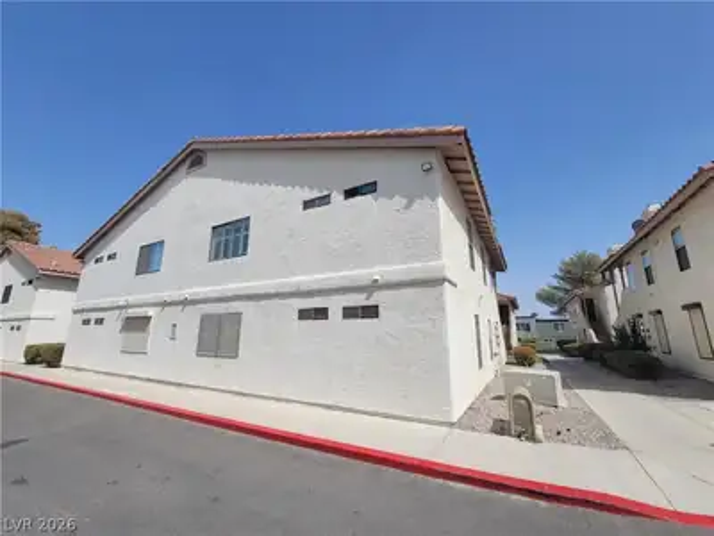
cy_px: 268
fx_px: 268
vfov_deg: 89.9
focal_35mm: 13
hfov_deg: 106.2
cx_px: 357
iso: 64
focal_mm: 2.2
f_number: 2.2
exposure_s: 1/2544
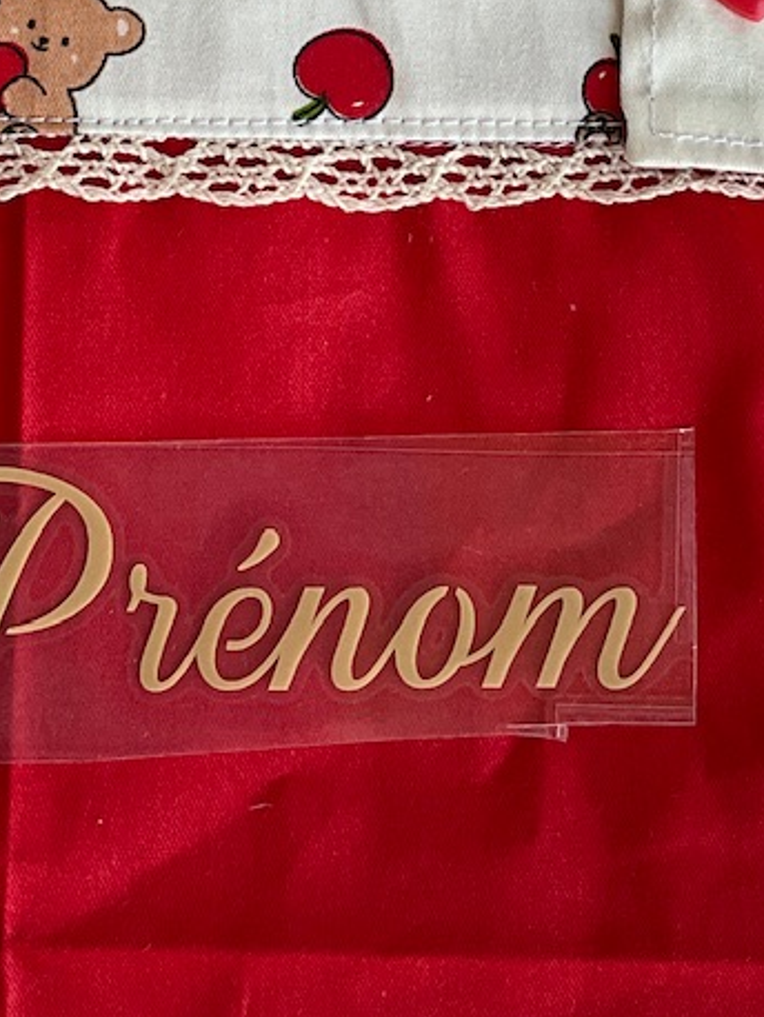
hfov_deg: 18.2
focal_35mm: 81
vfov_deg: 23.0
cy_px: -24
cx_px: 386
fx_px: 2381
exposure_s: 1/400
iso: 25
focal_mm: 3
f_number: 1.8
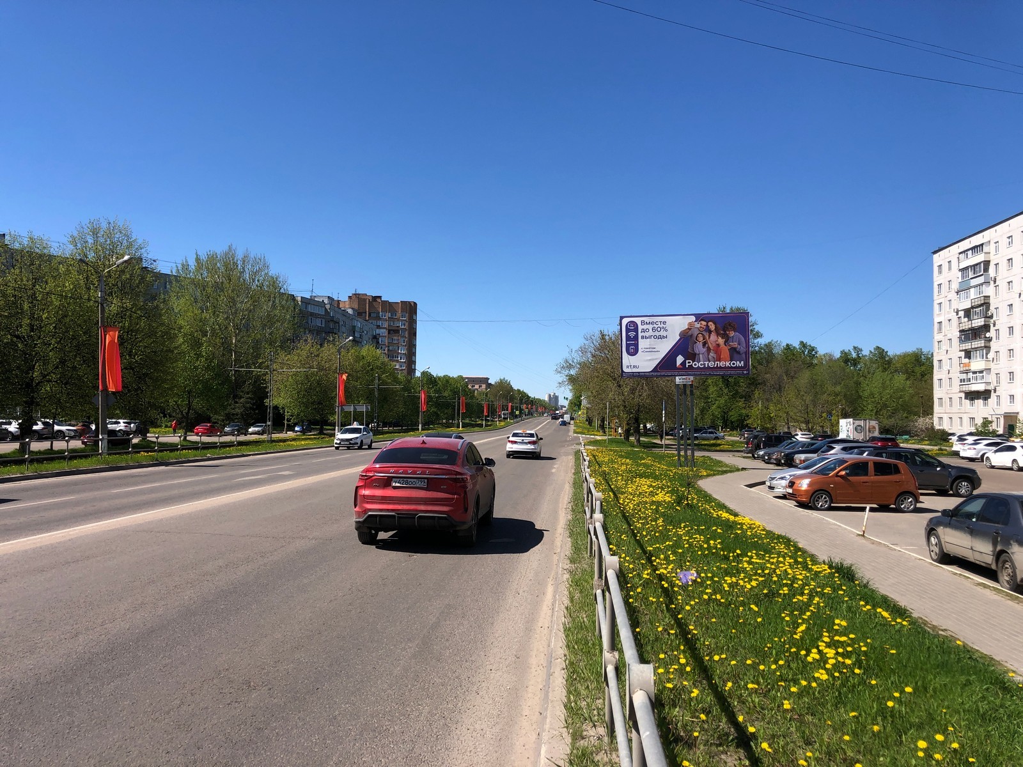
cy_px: 384
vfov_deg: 49.7
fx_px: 827
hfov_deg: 63.4
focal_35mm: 28
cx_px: 512
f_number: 1.8
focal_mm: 3.99
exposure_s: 1/1919
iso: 20
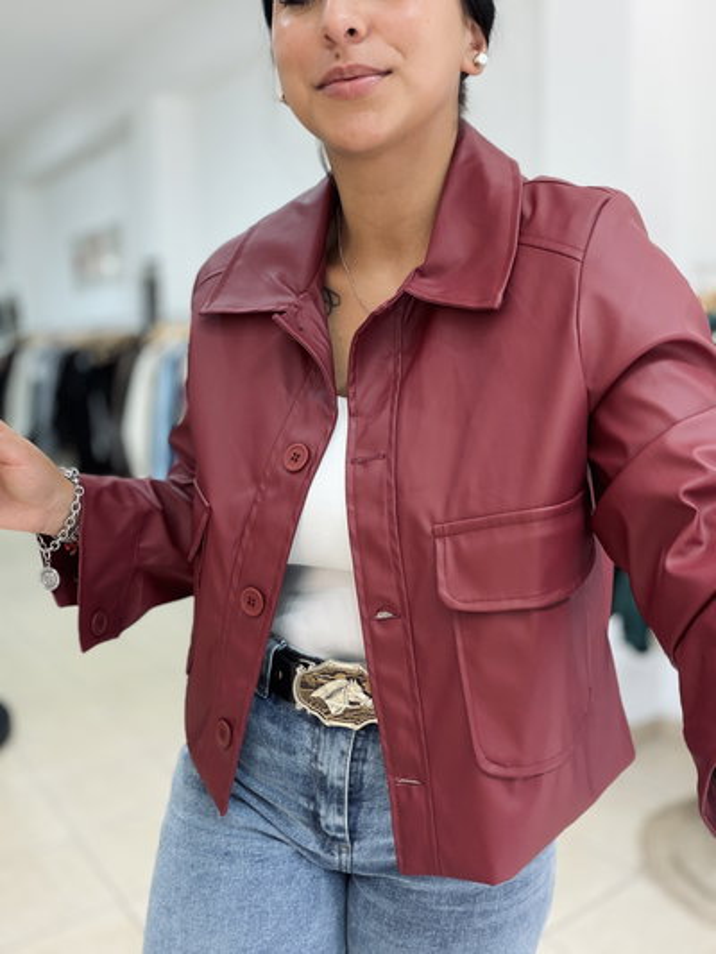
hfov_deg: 46.8
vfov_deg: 60.0
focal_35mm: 30
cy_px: 477
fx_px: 827
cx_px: 358
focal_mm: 2.71
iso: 80
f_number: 1.9
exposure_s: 1/67
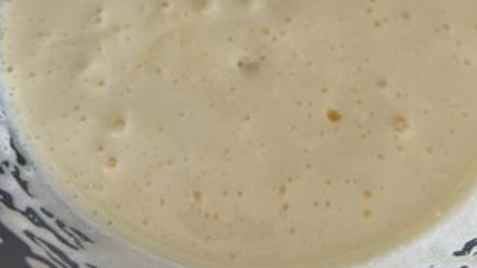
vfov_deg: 28.3
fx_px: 493
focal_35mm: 39
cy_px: -7
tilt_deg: -61.8
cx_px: 245
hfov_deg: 51.6
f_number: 1.5
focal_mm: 5.7
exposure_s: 1/121
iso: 50
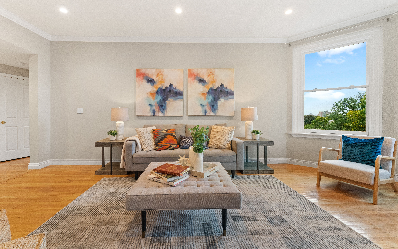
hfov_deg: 99.0
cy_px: 116
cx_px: 191
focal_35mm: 16
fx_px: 170
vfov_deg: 72.4
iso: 1600
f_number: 11
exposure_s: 1
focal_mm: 14.6
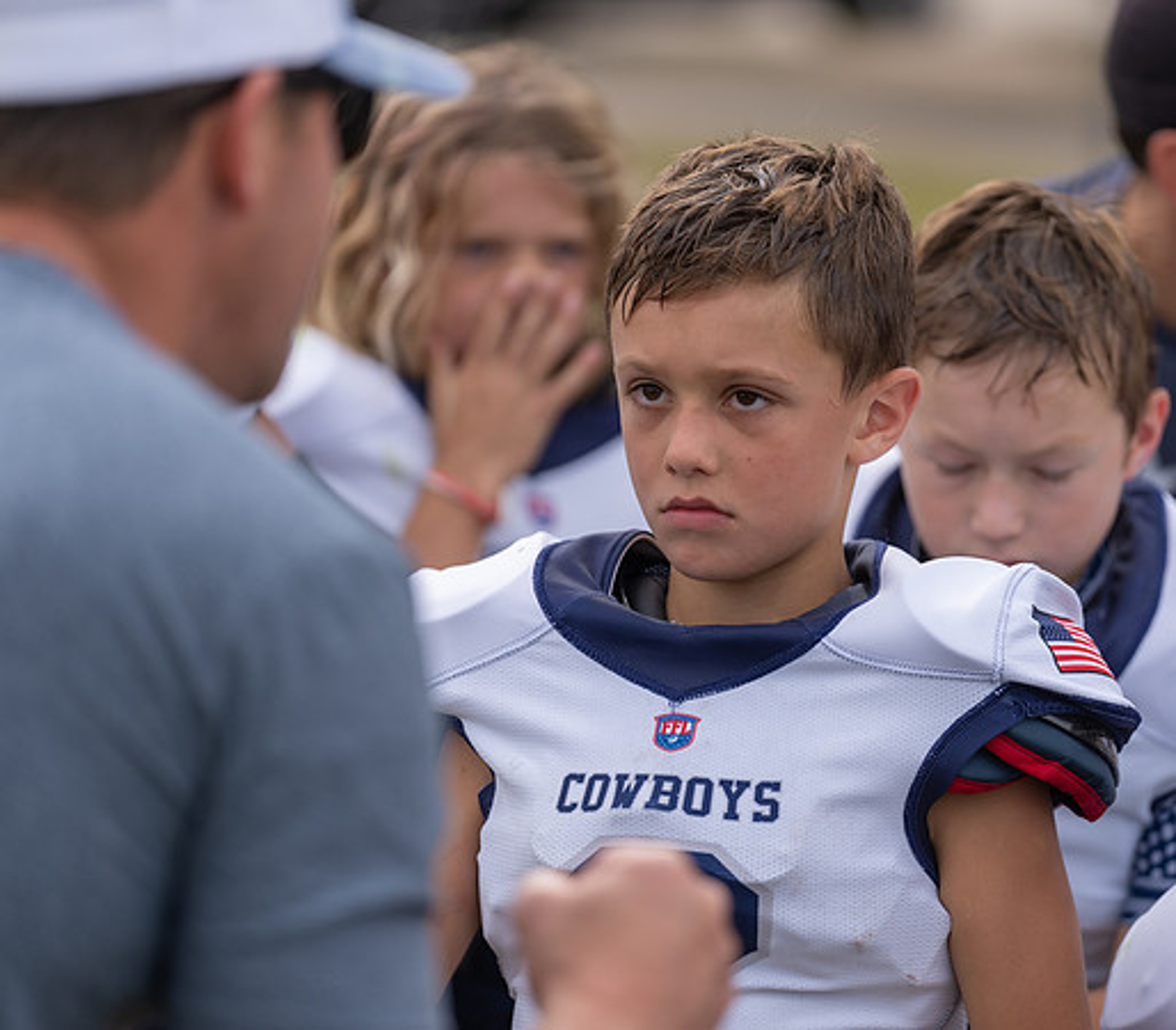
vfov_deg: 7.8
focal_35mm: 209
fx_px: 7552
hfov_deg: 8.9
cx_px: 773
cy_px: 515
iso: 100
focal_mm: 176
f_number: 2.8
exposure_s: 1/640
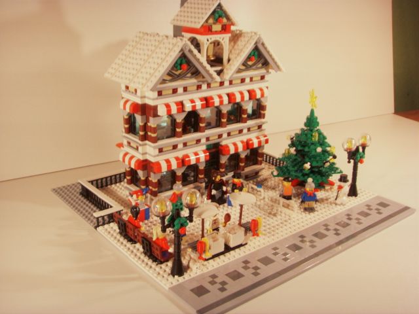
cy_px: 157
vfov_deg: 36.8
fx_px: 472
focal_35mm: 39
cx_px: 210
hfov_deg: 47.9
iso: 63
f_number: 3.5
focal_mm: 6.6
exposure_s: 1/10
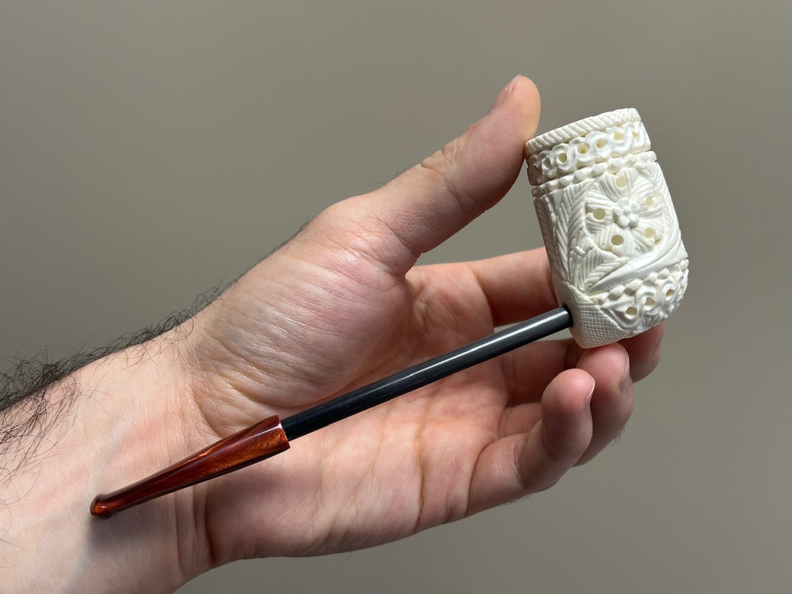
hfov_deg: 39.7
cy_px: 297
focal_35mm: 48
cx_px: 396
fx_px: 1098
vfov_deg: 30.3
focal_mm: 6.86
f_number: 1.78
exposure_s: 1/100
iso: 80
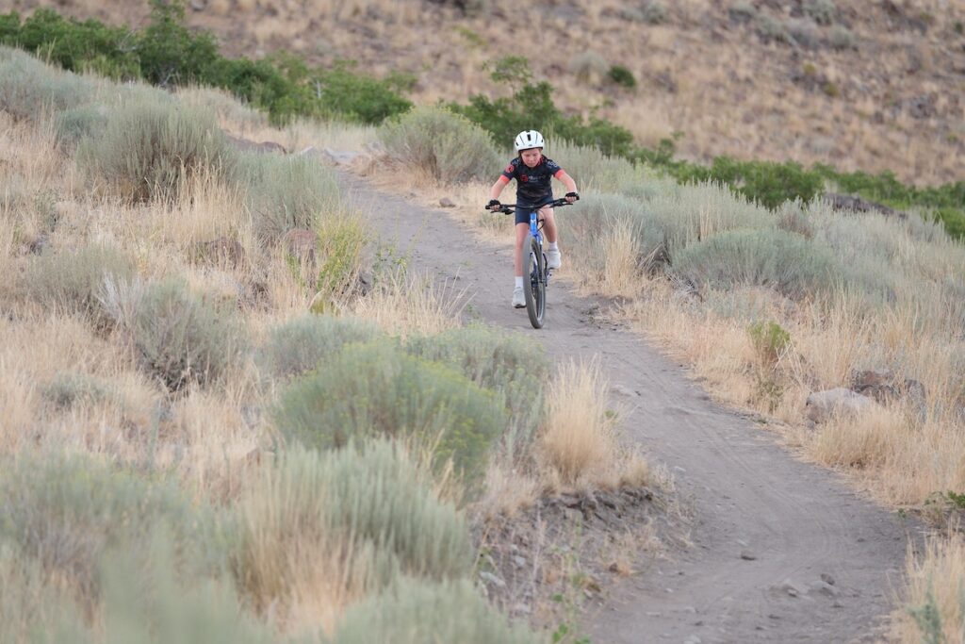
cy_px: 322
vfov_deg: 6.5
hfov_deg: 9.8
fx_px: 5630
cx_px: 482
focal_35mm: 210
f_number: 2.8
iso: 800
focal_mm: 140
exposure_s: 1/210
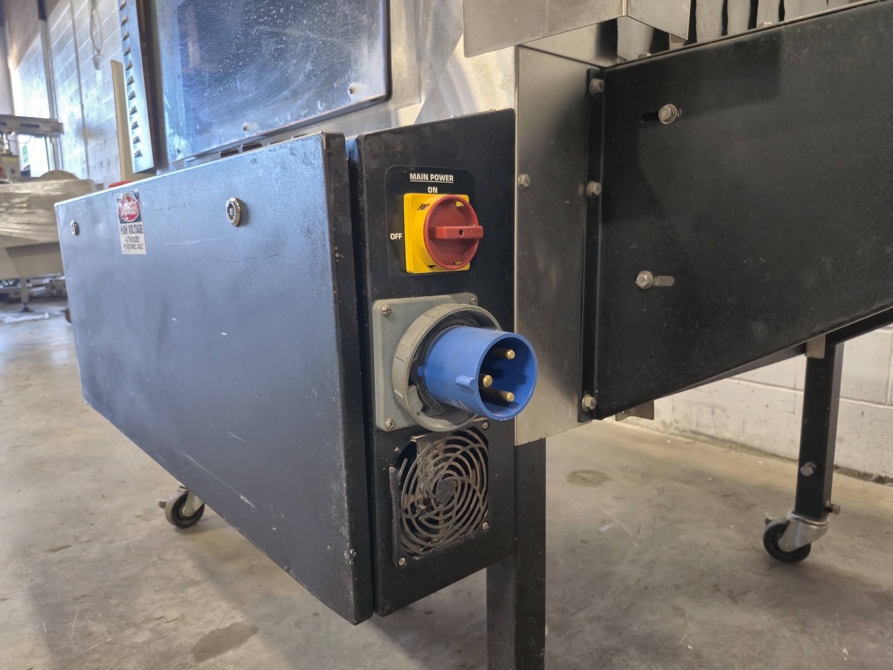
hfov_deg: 73.9
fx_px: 593
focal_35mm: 23
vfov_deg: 58.9
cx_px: 446
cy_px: 335
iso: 250
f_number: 1.8
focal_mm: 5.4
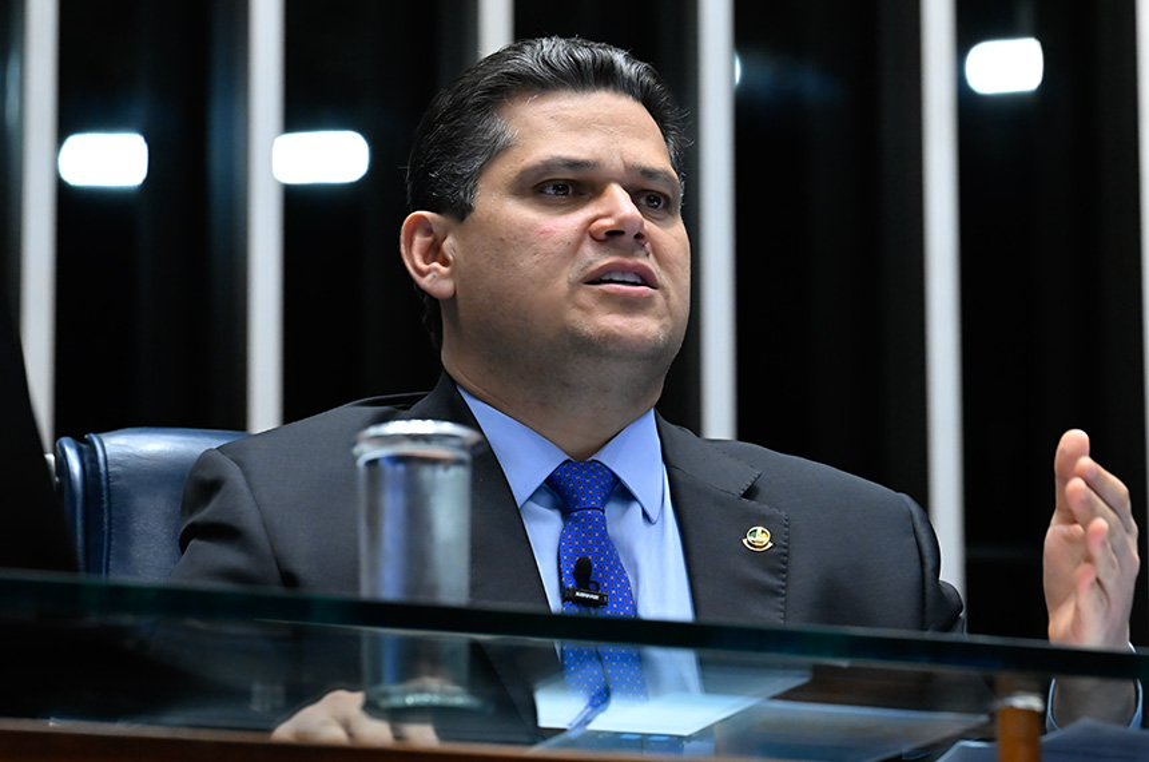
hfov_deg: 10.3
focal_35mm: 200
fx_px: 6371
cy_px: 381
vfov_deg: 6.8
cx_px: 574
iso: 6400
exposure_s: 1/125
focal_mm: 200
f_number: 6.3
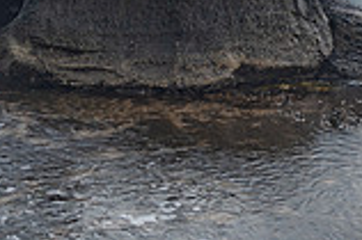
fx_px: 904
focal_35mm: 90
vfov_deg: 15.0
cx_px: 227
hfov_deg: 22.6
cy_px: 22
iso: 64
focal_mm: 16
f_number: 2.8
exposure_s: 1/13
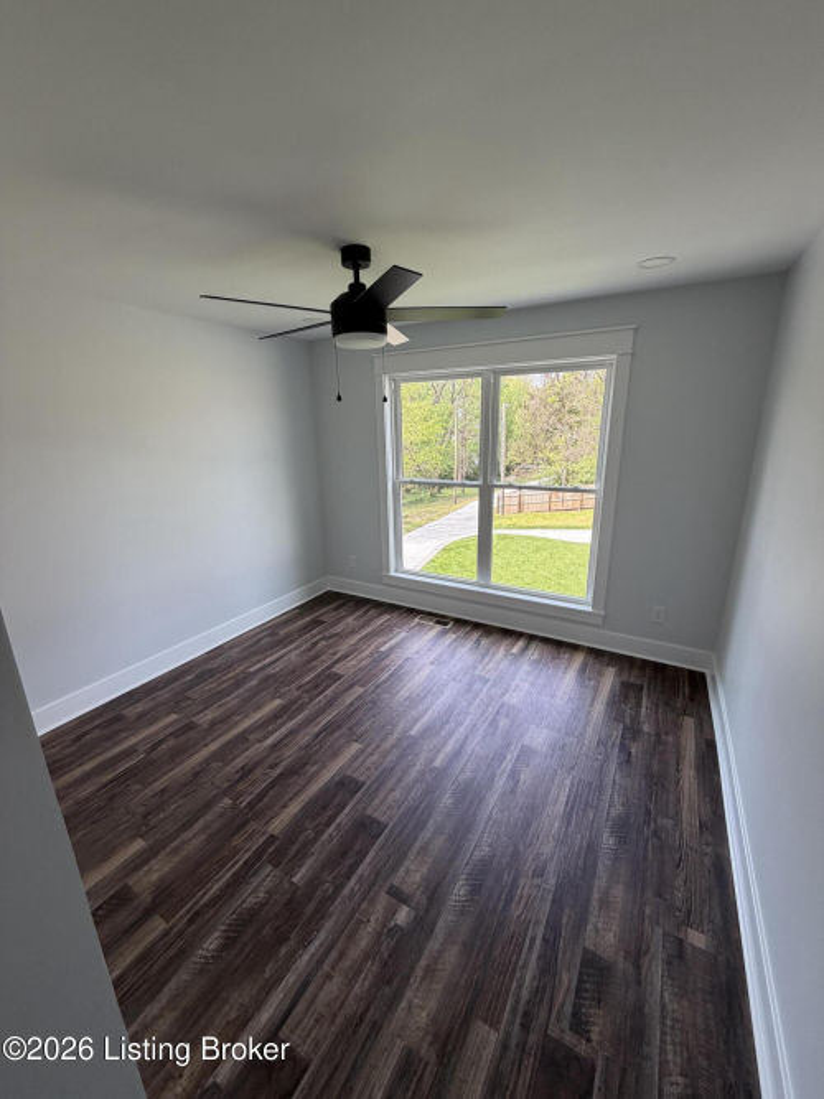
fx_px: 444
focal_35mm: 14
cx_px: 412
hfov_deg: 85.7
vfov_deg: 102.1
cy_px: 550
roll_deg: +1.9
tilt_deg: -15.1
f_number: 2.2
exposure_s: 1/121
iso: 80
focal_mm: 2.22
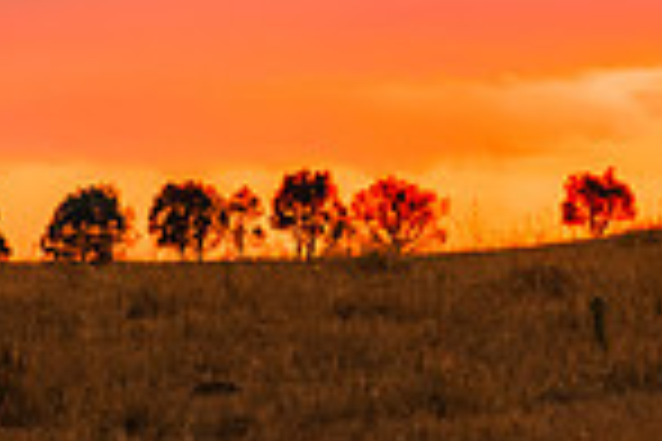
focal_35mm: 475
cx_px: 635
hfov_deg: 4.3
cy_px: 34
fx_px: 8734
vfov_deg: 2.9
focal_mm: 80
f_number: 4
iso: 800
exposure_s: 1/40
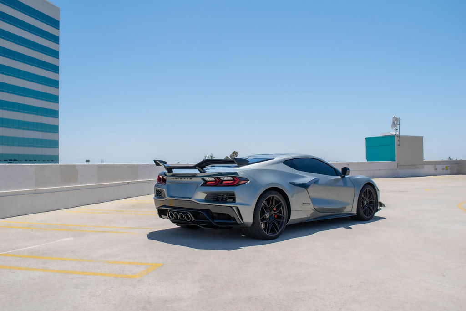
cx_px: 233
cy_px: 156
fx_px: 447
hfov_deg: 55.1
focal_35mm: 34
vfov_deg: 38.4
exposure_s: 1/2000
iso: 400
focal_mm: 23
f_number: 8
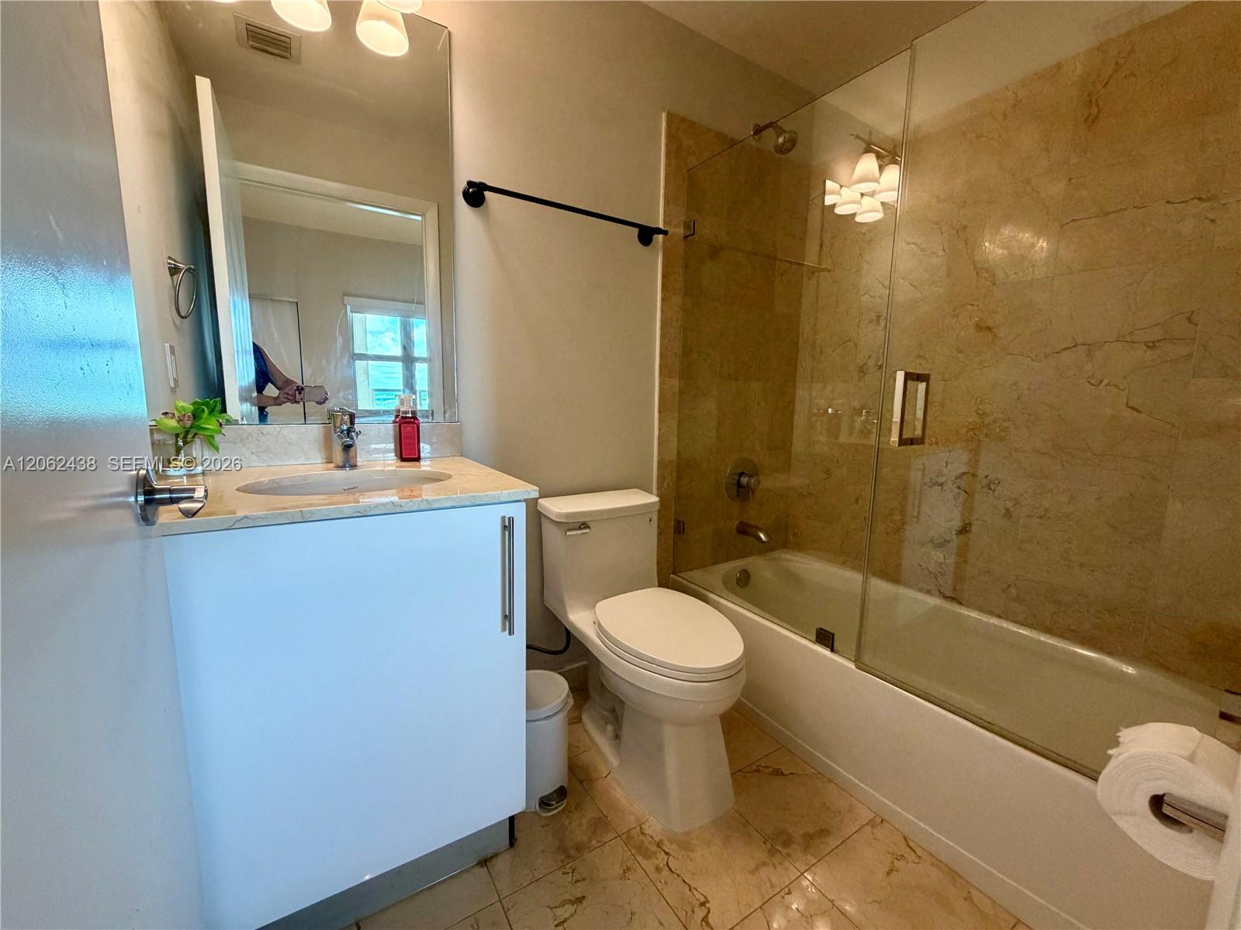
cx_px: 620
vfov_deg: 85.7
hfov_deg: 102.1
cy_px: 465
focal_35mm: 14
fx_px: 502
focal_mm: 2.22
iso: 250
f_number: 2.2
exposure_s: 1/120
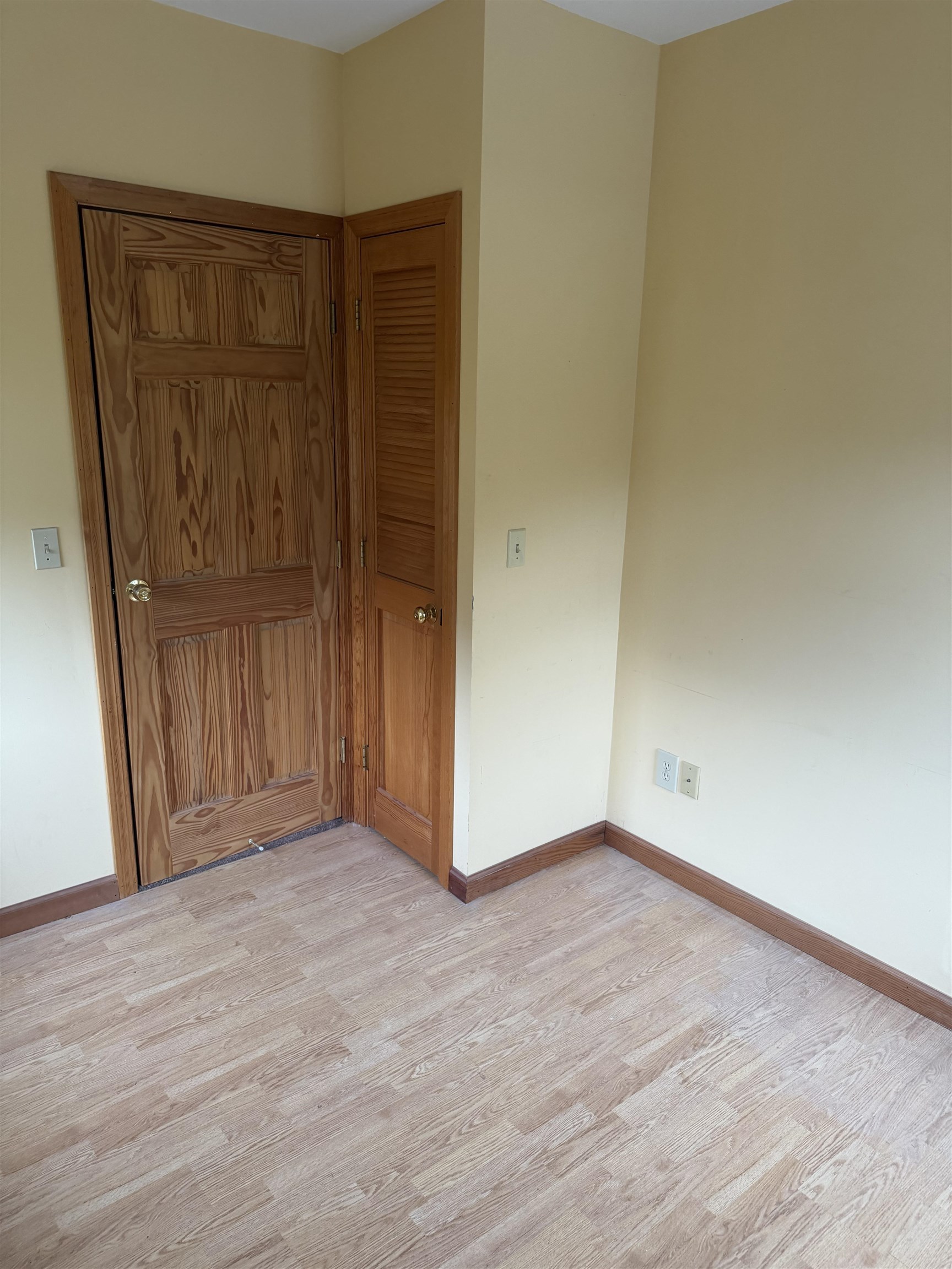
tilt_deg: -16.0
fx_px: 880
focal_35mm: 24
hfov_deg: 56.8
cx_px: 476
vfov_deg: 71.6
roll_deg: -1.9
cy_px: 634
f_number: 1.78
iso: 200
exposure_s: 1/107
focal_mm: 6.76
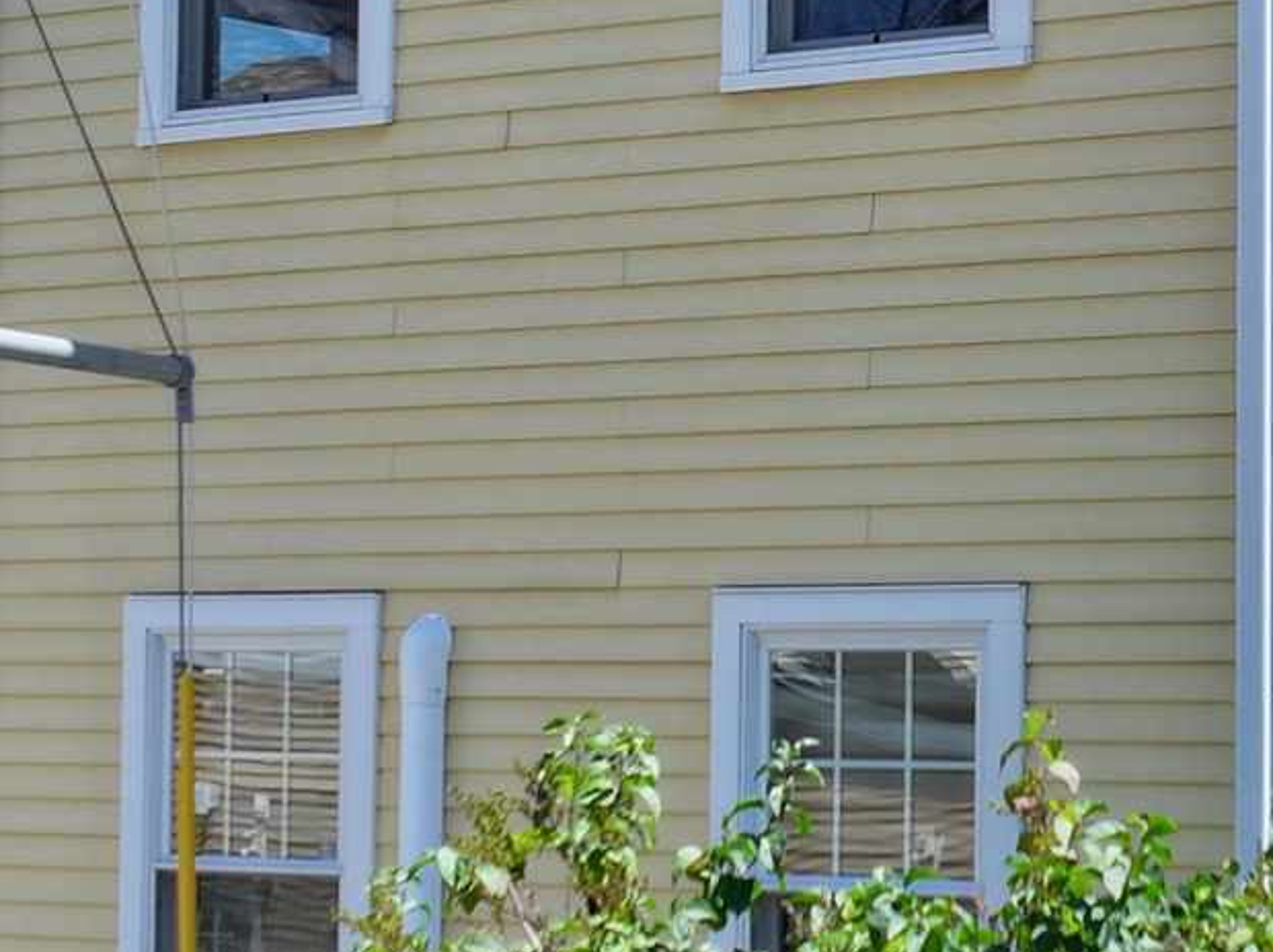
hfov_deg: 16.5
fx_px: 4373
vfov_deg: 12.4
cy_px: 436
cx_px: 983
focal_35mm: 119
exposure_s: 1/1250
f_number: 2.8
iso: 120
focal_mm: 12.29
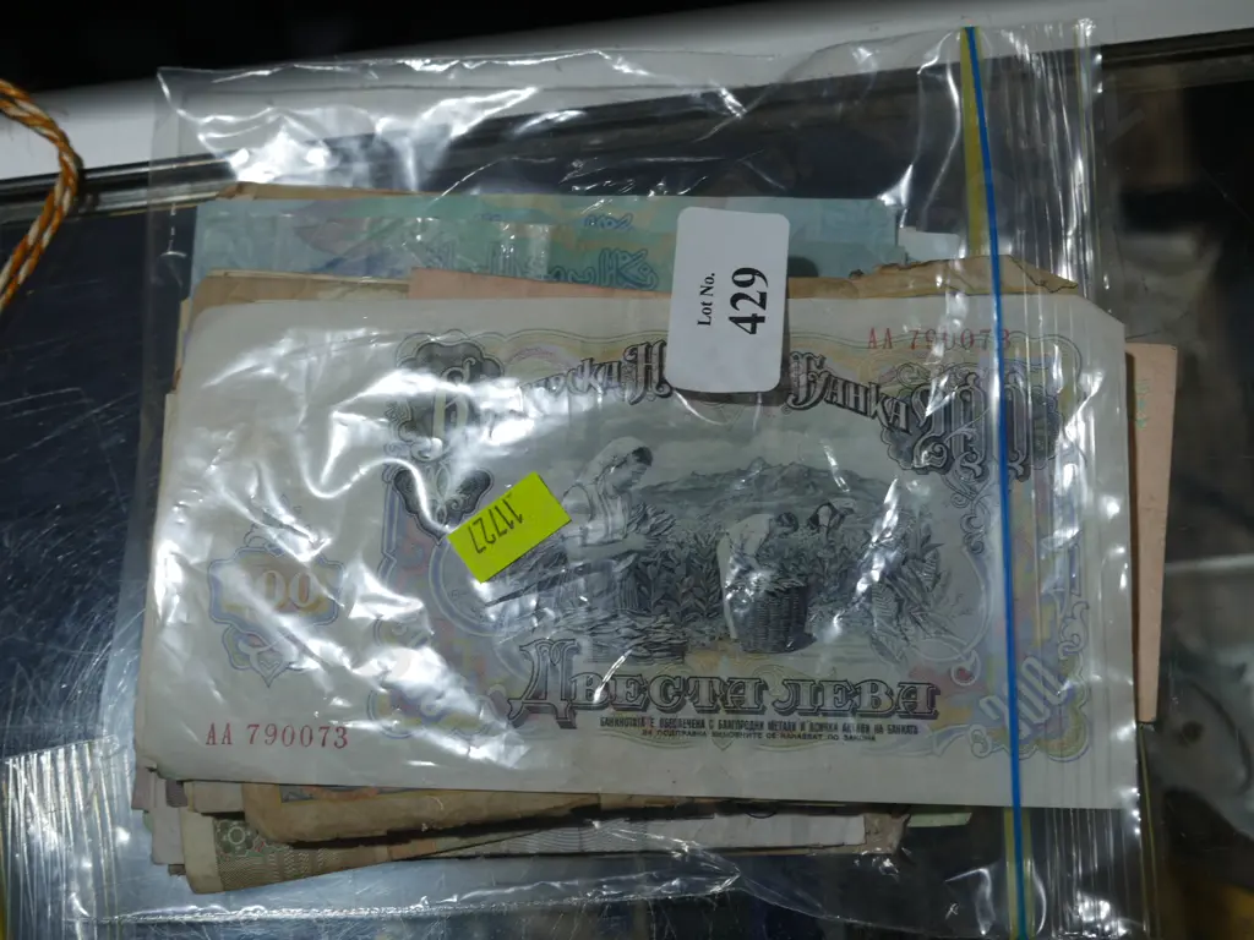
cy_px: 470
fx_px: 1521
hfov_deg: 44.8
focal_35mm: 42
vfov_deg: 34.3
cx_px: 627
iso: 200
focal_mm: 21
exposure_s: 1/125
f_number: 5.6
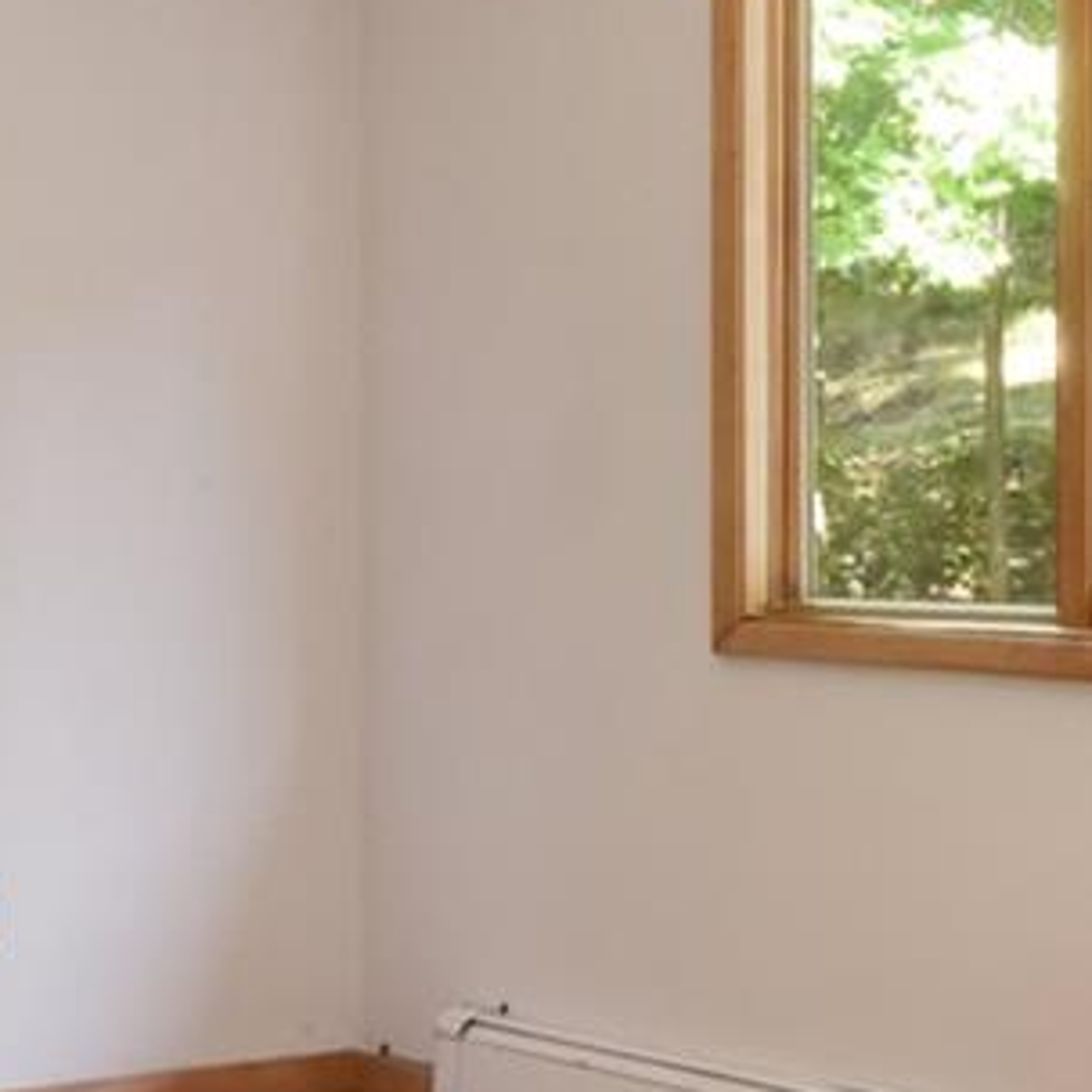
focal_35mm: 95
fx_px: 3386
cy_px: 449
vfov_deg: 18.3
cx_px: 1056
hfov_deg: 17.9
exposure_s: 1/30
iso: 640
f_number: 11
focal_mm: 11
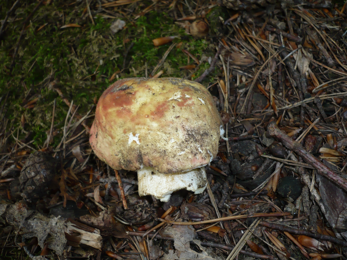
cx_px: 174
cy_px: 130
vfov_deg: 40.7
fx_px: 351
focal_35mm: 35
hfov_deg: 52.6
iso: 100
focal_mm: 5.8
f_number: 2.8
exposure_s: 1/30
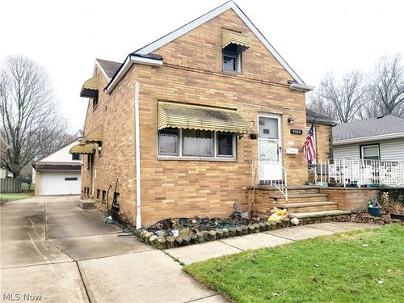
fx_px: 303
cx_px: 202
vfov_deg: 53.1
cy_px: 152
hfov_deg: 67.3
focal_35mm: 26
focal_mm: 5.4
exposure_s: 1/1111
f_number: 1.8
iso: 40
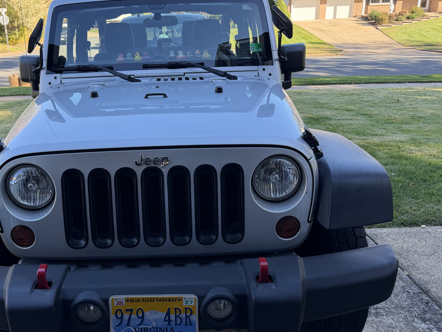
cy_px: 186
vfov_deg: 42.9
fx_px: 421
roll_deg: +2.8
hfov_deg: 54.8
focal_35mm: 33
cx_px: 170
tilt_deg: -21.4
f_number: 1.78
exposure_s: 1/395
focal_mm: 6.76
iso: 80
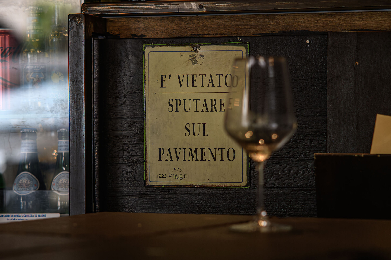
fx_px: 1379
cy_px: 130
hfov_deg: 16.1
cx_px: 196
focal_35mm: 127
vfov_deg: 10.8
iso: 1000
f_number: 2.8
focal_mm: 85
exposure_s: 1/200
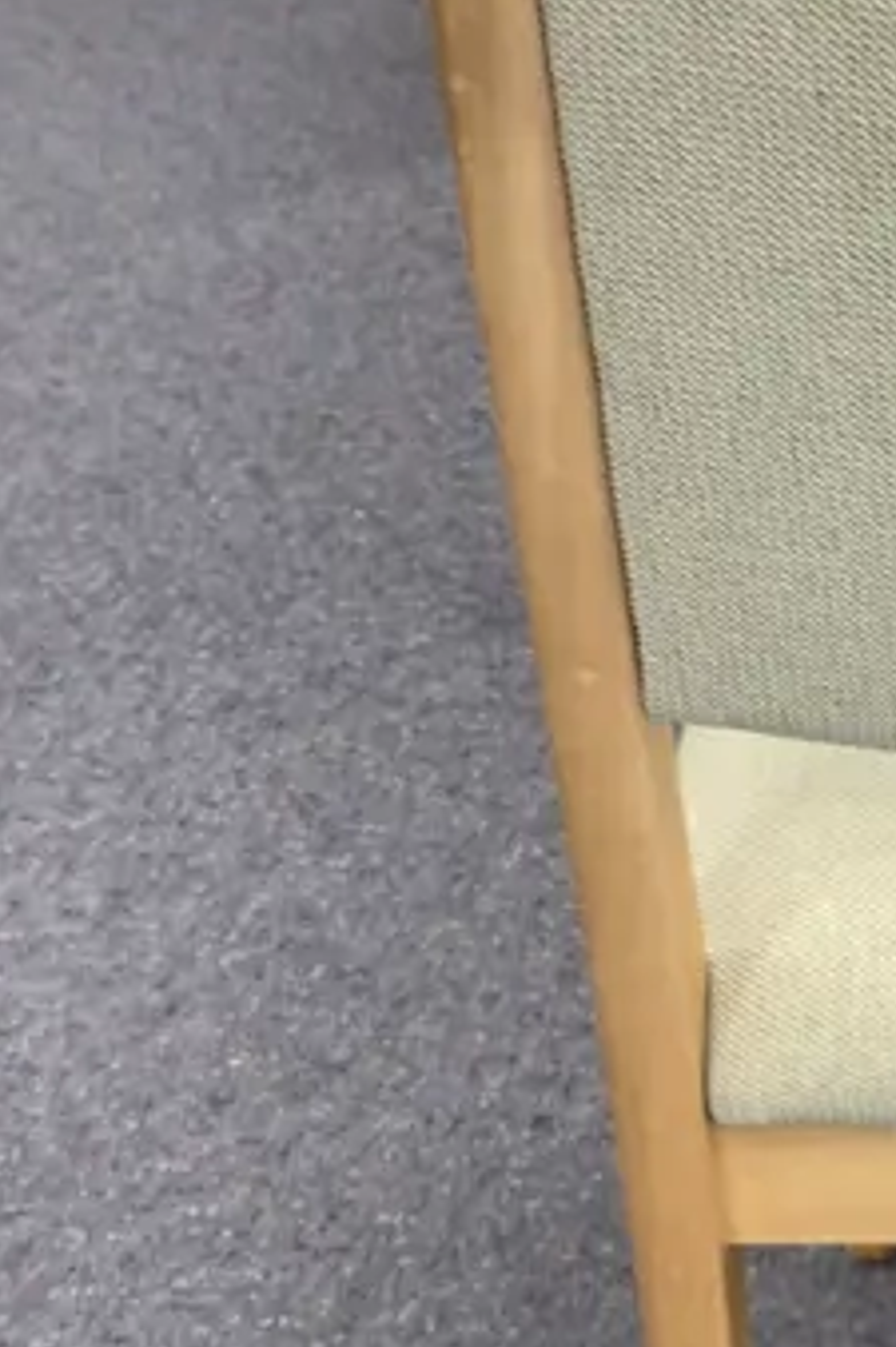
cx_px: 1350
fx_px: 3064
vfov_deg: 24.7
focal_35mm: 82
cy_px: 821
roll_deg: -1.2
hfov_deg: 15.3
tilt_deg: -34.6
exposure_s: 1/50
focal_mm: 4.25
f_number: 1.8
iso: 80
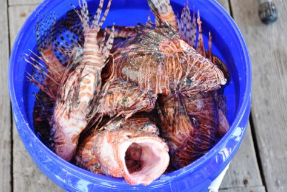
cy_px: 96
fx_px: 630
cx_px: 145
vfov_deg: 17.3
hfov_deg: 25.7
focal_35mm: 79
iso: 1000
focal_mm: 52
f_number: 4.8
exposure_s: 1/80
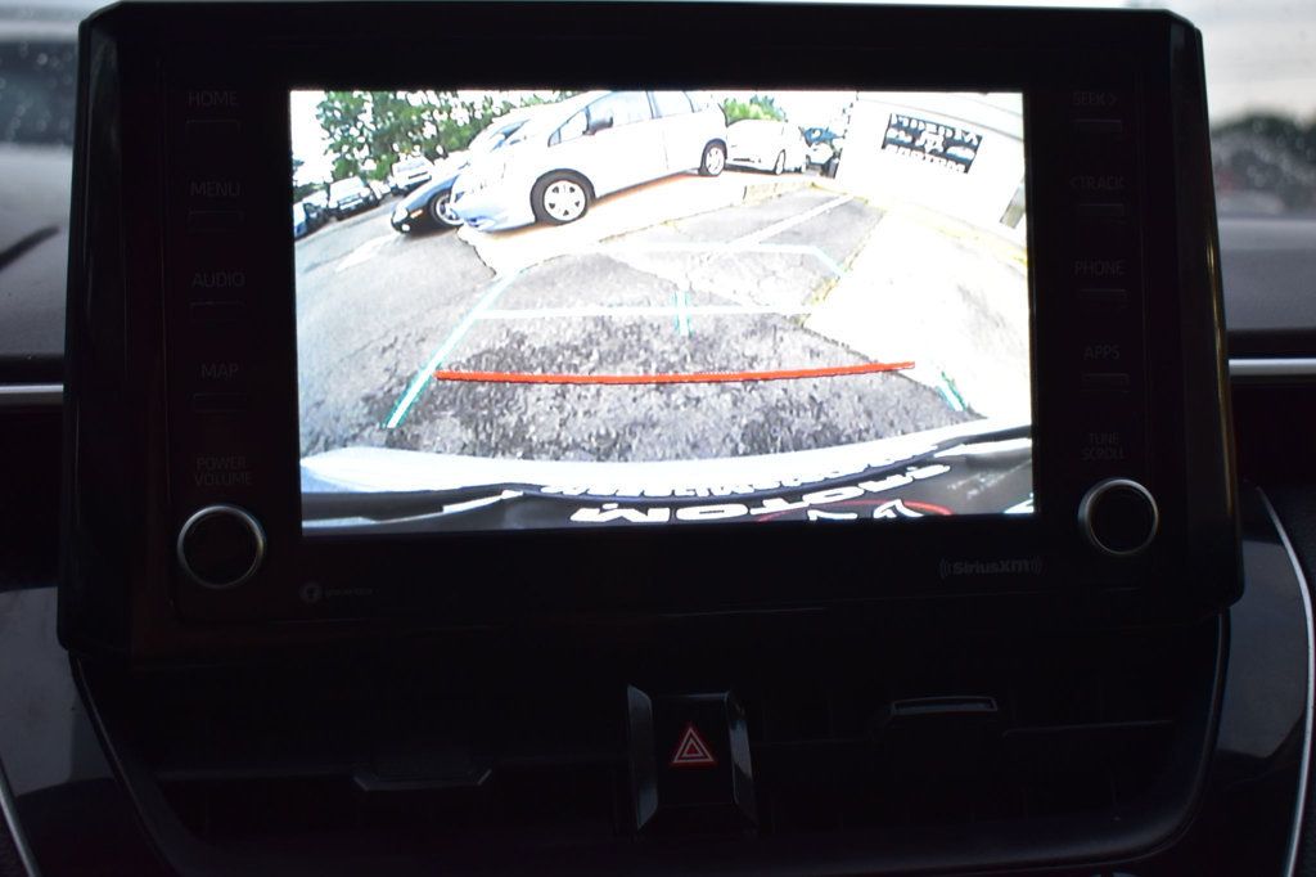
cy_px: 438
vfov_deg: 30.8
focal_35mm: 44
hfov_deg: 45.0
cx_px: 658
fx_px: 1590
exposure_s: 1/15
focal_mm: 29
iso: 640
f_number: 6.3
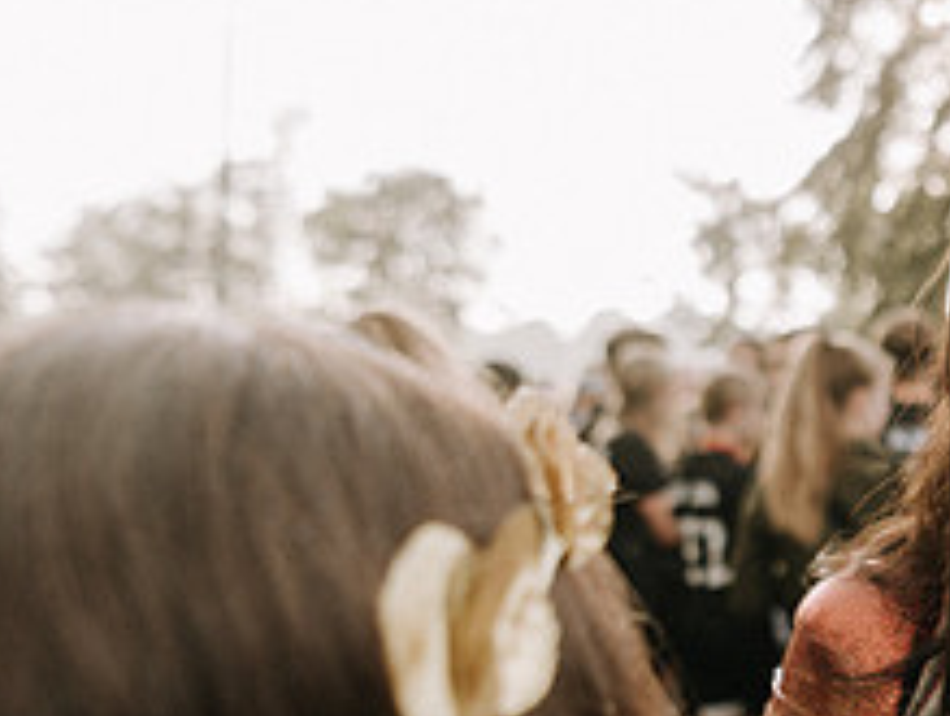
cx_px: 1097
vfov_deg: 24.1
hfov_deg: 28.2
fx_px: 1677
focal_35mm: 61
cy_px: 393
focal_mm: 24
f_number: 2.8
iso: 100
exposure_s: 1/500
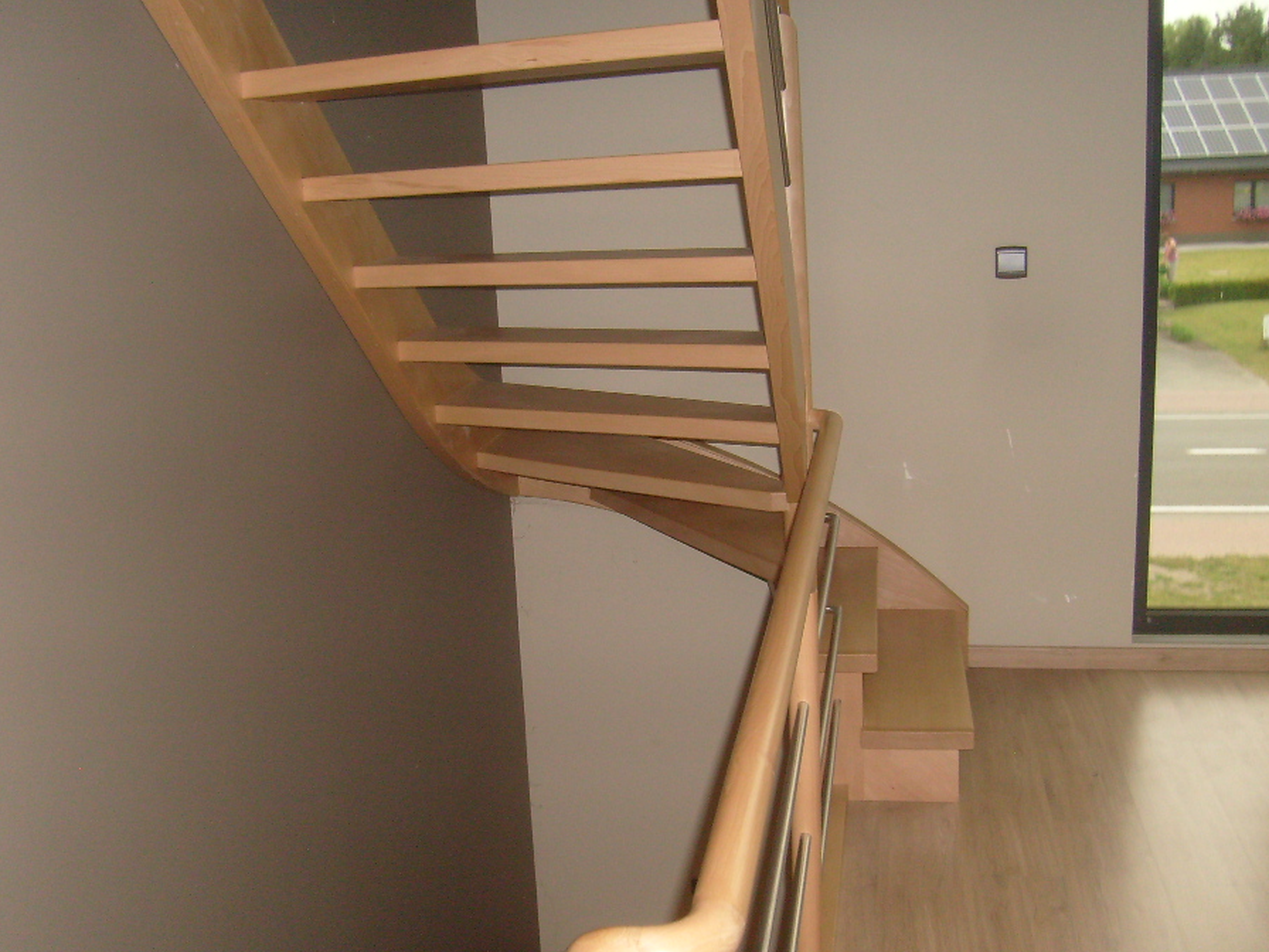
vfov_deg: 36.0
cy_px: 483
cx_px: 588
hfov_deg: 46.8
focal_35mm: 40
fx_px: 1466
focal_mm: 5.8
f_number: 2.8
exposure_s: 1/45
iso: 100
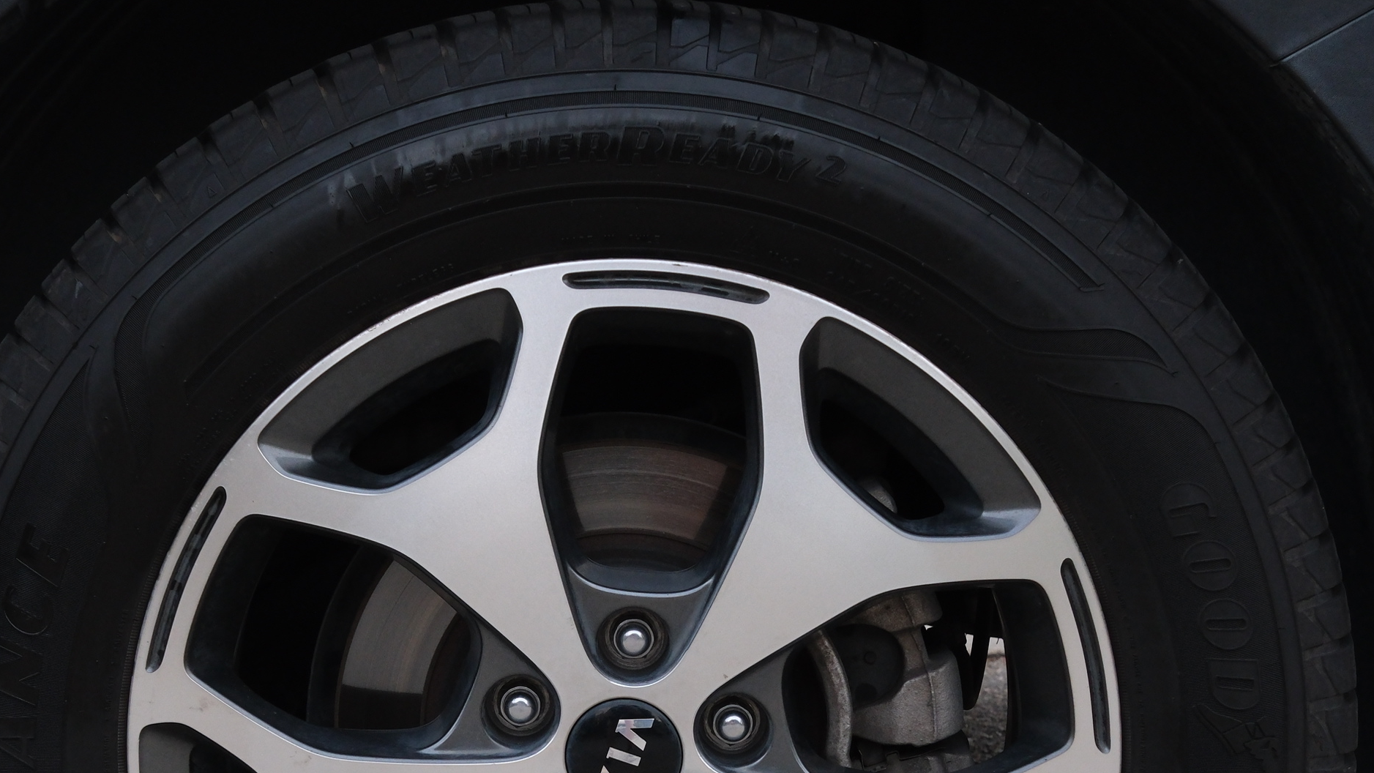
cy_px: 681
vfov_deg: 15.9
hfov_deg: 28.2
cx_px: 611
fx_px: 2733
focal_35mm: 75
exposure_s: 1/680
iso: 1000
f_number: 5.6
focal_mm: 23
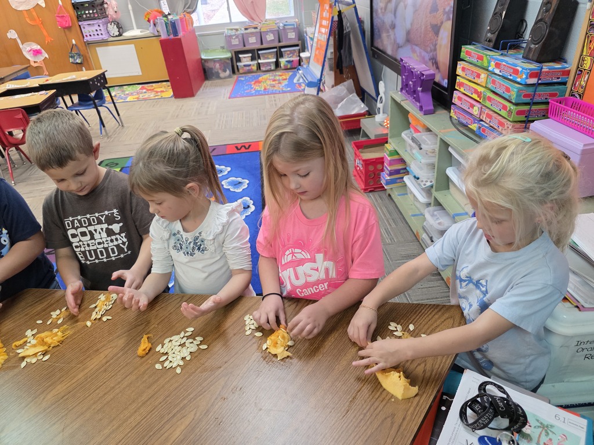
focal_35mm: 23
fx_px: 395
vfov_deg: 58.9
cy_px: 222
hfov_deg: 73.9
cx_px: 297
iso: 500
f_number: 1.7
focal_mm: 6.3
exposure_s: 1/120
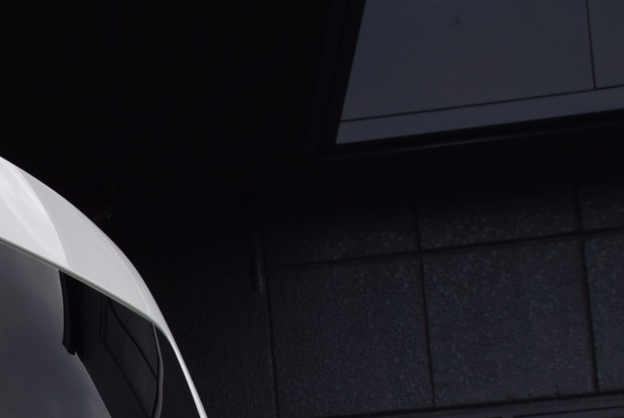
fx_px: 2221
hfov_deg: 14.1
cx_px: -514
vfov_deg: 10.2
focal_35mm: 128
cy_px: 709
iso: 360
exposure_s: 1/500
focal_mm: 22
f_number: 11
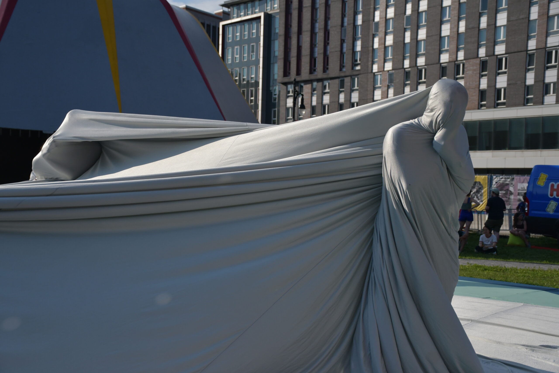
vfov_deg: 28.1
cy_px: 186
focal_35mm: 48
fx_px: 745
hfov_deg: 41.1
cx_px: 280
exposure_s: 1/8000
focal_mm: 32
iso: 360
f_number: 4
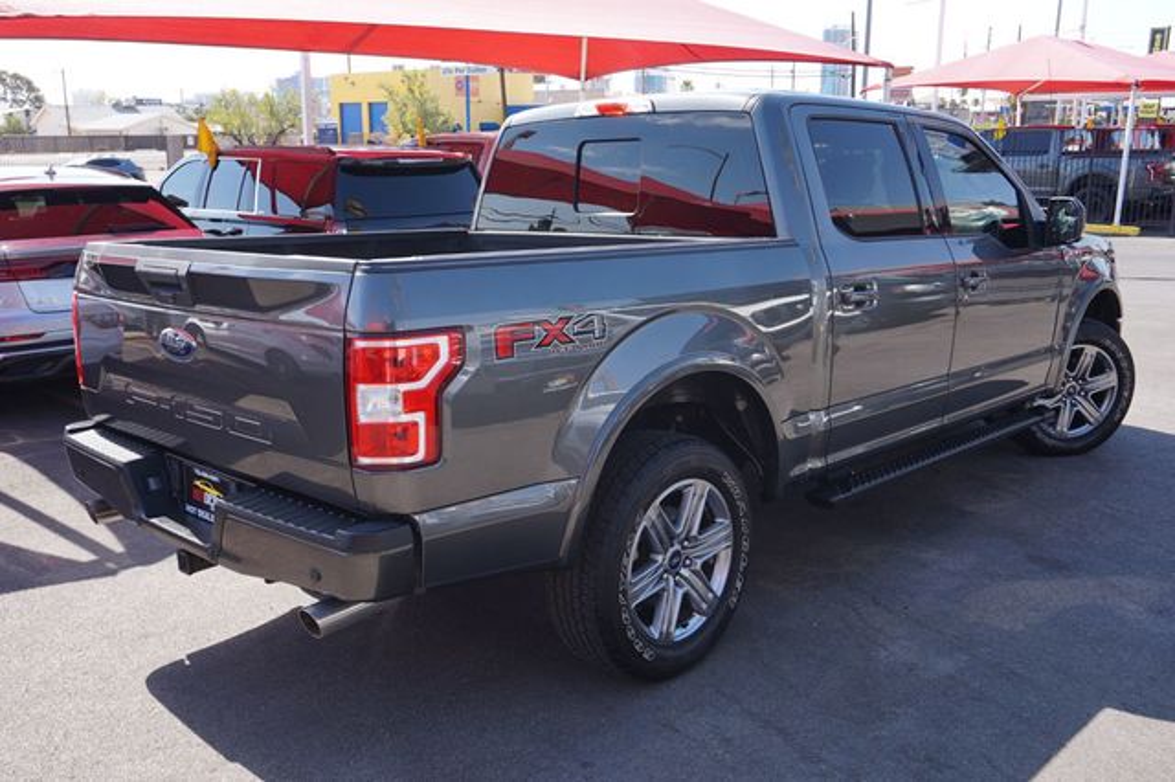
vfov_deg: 39.9
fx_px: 1076
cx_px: 588
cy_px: 391
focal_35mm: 33
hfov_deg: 57.2
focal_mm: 22
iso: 100
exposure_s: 1/100
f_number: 7.1
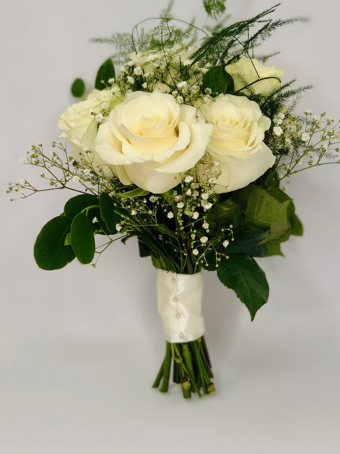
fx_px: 851
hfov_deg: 22.6
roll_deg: +4.2
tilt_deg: -14.7
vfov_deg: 29.7
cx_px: 187
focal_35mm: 65
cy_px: 177
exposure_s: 1/100
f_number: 2.4
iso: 20
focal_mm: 6
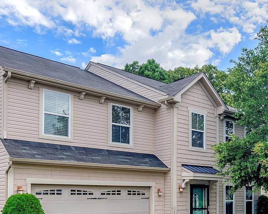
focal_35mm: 40
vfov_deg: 35.3
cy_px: 190
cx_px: 177
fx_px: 317
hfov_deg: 45.2
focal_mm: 11
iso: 200
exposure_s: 1/400
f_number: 7.1
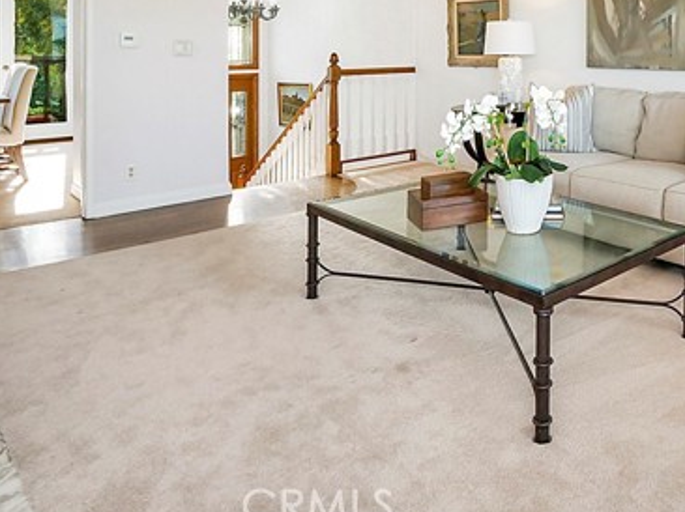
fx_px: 554
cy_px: 84
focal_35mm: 28
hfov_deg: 57.7
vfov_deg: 46.4
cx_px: 567
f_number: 16
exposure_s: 1/320
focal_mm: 8
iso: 1250
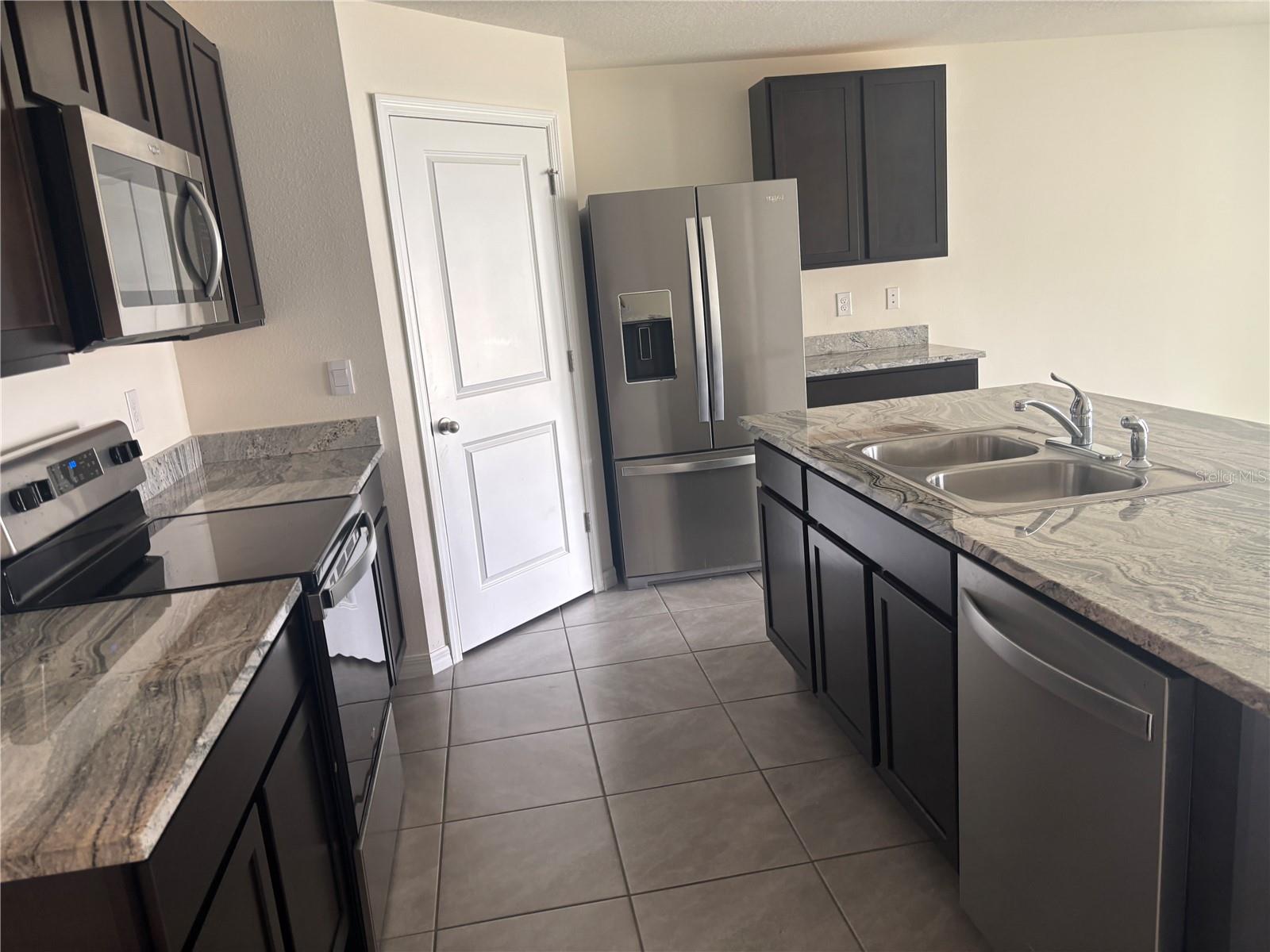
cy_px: 476
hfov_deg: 67.3
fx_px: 954
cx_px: 635
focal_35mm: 26
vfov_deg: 53.1
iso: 100
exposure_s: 1/60
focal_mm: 5.96
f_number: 1.6
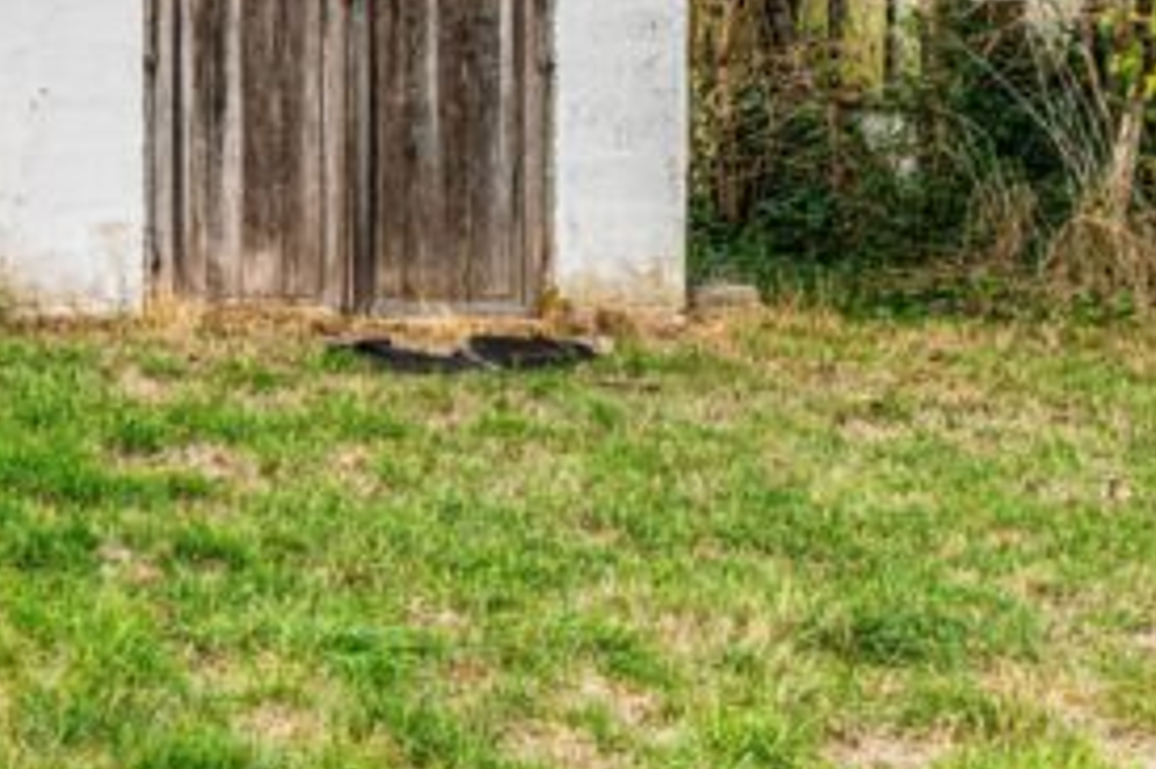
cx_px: -218
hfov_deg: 25.1
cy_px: -67
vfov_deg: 18.0
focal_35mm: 73
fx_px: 2343
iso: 100
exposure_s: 1/125
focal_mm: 24
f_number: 5.6
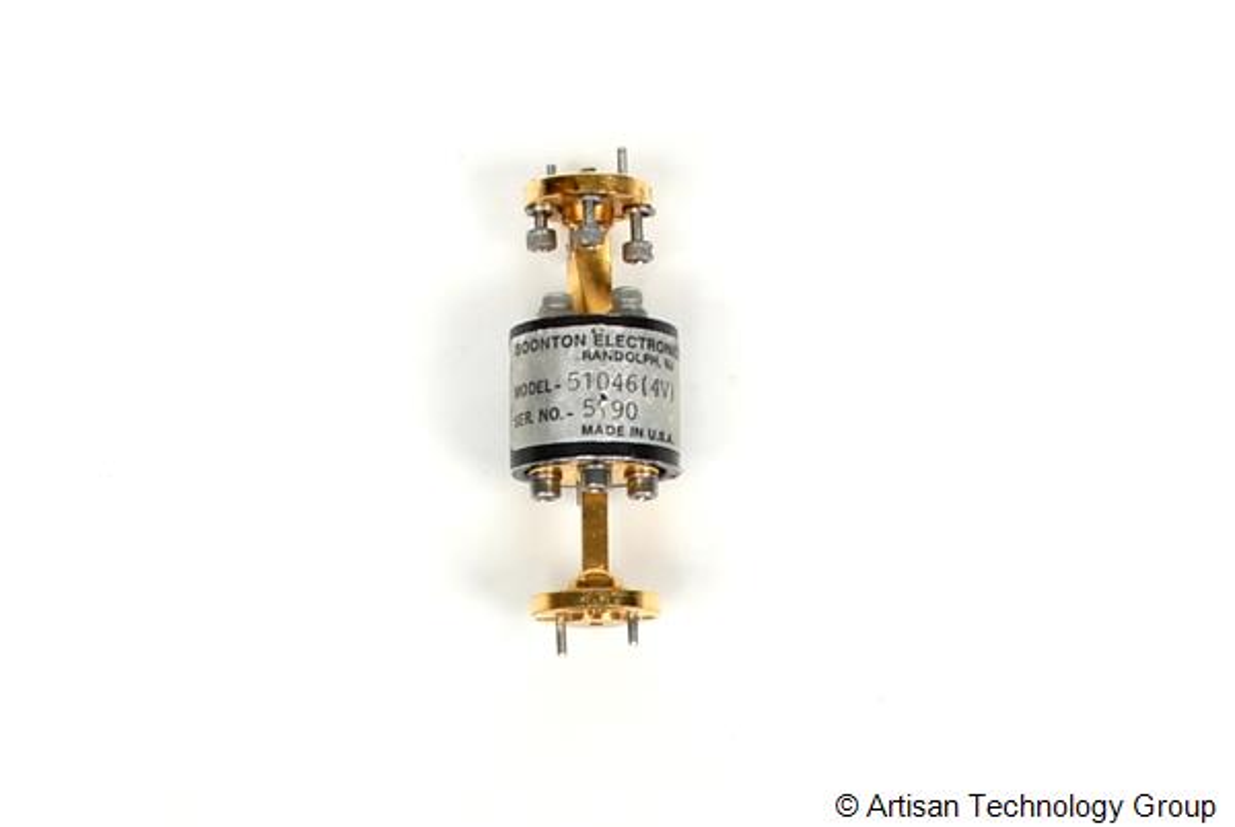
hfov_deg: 61.9
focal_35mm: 30
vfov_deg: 43.7
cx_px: 618
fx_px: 1031
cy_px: 414
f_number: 13
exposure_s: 1/250
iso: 160
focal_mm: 20
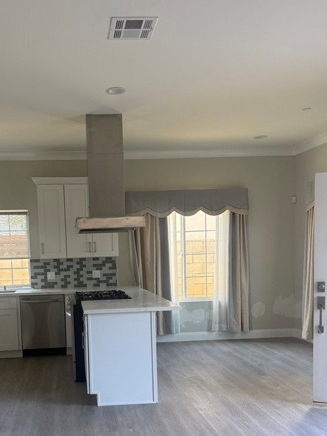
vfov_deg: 51.6
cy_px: 290
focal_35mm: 35
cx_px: 105
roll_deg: +2.4
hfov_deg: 40.2
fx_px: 441
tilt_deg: -4.1
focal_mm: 6.76
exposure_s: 1/121
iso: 125
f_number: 1.78
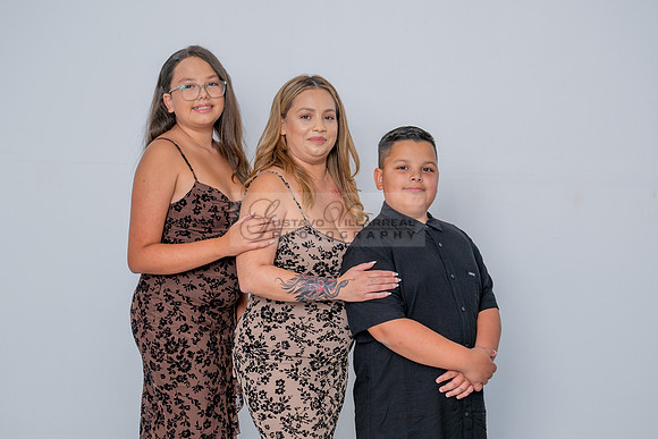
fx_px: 1288
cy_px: 239
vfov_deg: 19.3
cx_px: 328
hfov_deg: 28.7
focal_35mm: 70
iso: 320
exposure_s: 1/125
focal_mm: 63
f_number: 5.6
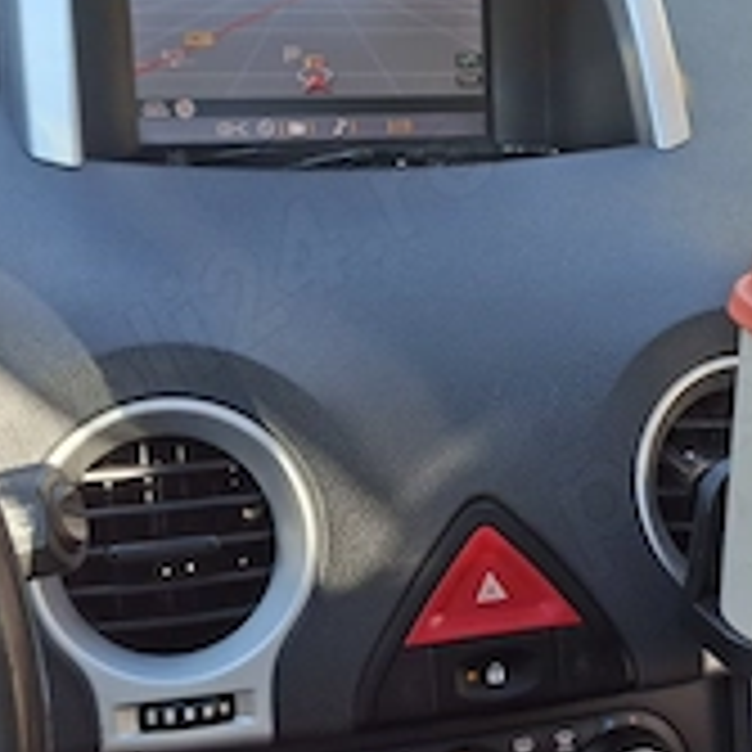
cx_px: 522
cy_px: 378
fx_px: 1794
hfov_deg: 23.5
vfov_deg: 23.7
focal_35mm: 73
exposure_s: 1/138
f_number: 1.8
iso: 50
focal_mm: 5.54
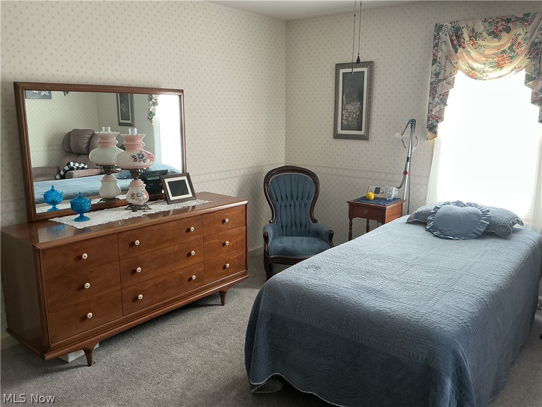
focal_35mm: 29
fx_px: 454
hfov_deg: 61.7
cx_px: 271
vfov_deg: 48.2
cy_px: 204
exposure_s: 1/60
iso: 64
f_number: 1.8
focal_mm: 3
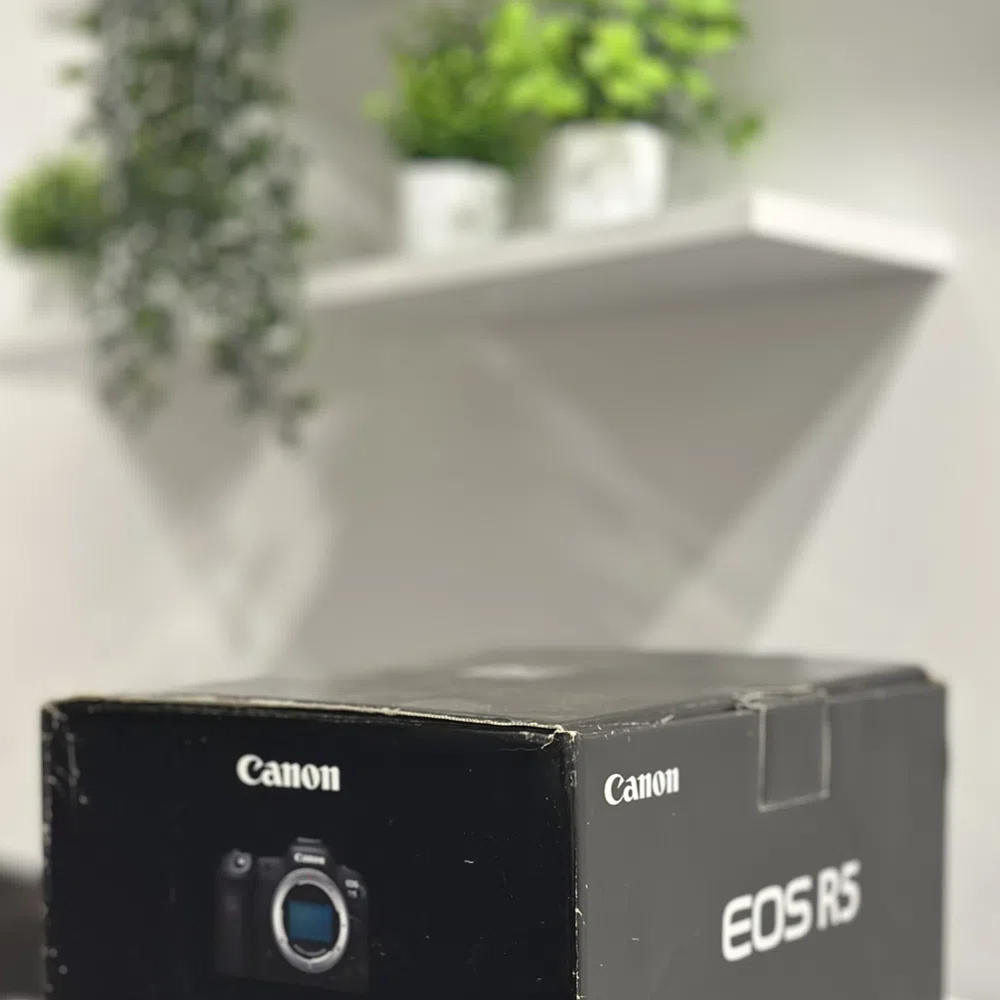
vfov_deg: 29.5
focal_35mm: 58
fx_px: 1896
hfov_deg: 29.6
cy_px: 586
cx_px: 495
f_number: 1.78
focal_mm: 6.86
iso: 400
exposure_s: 1/34
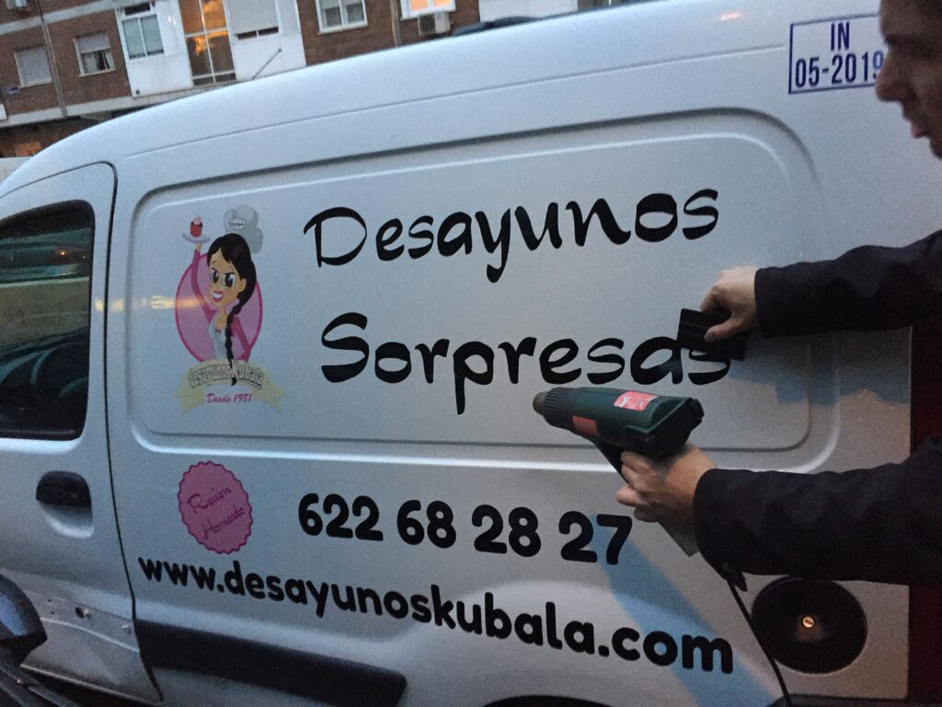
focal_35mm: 29
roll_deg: +7.4
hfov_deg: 61.7
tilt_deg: -16.6
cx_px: 471
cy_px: 354
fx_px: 789
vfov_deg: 48.2
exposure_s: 1/17
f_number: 2.2
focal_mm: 4.15
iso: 320
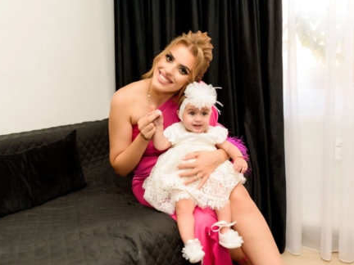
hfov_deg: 47.8
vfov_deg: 36.8
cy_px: 134
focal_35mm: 39
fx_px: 399
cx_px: 167
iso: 1600
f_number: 2.8
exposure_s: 1/200
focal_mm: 35
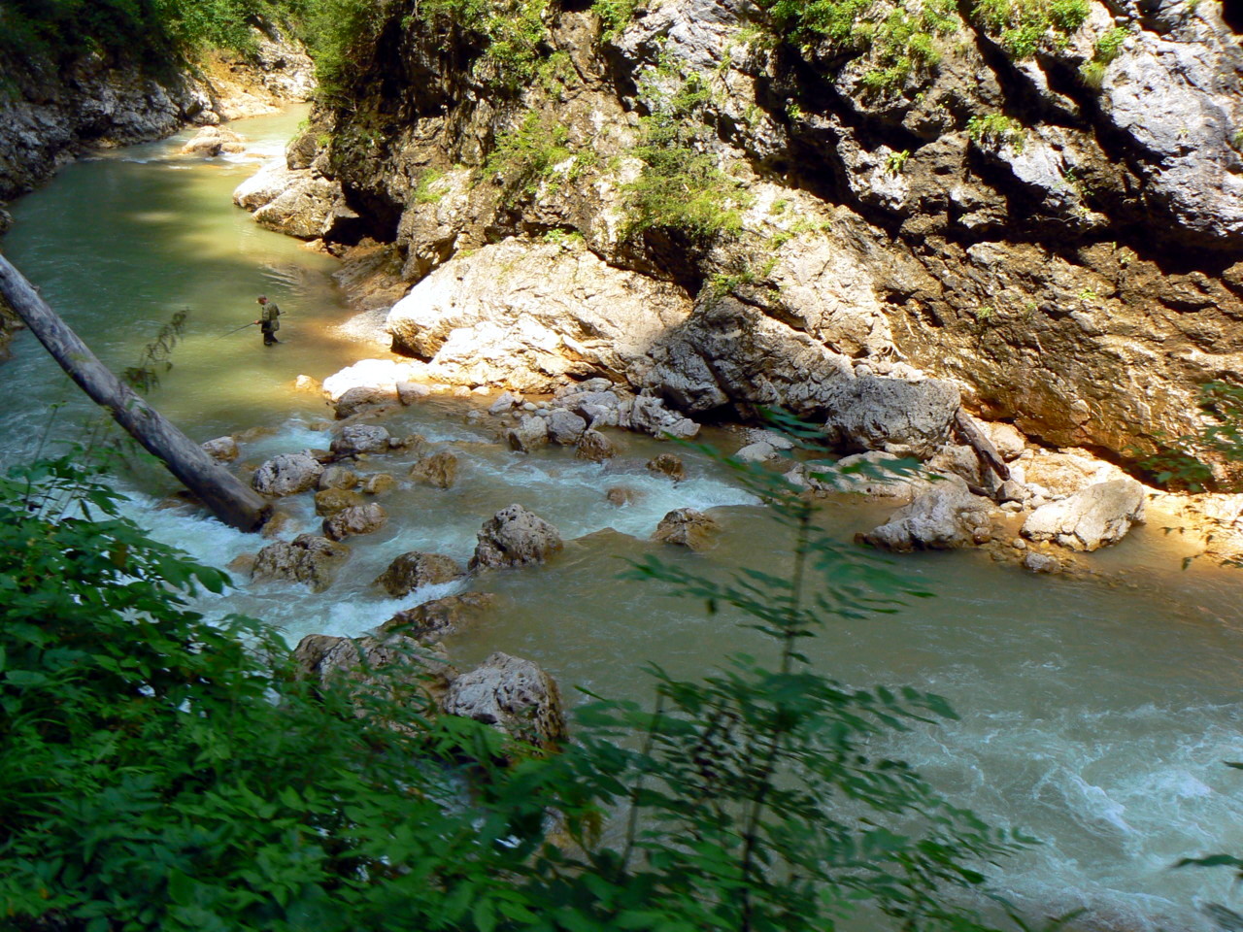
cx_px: 622
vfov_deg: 39.7
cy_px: 466
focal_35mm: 36
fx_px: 1293
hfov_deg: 51.4
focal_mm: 6
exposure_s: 1/200
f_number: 5.6
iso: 80
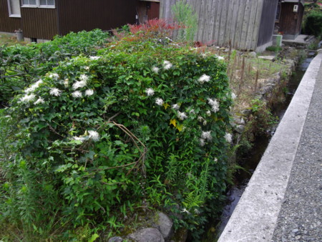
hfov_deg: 56.8
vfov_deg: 44.2
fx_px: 298
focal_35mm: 32
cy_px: 121
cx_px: 161
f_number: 3.5
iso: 100
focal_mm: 5.8
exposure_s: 1/50
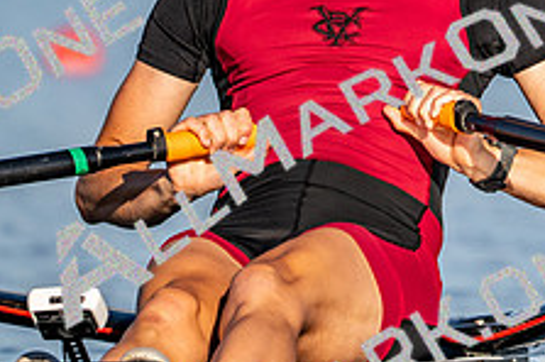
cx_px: 550
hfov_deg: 1.3
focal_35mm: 1561
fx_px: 23597
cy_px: -49
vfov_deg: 0.9
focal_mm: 400
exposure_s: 1/2500
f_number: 4.5
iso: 200
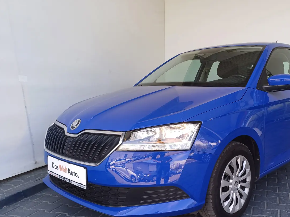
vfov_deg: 42.7
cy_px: 132
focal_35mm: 33
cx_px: 188
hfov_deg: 54.5
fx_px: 276
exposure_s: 1/117
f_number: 1.8
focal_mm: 4.65
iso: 50
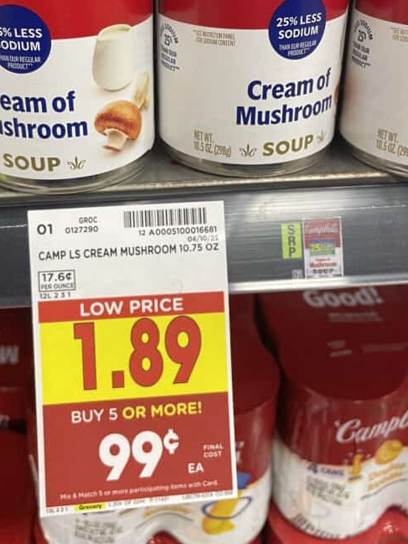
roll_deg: -0.3
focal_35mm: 41
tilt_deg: -28.0
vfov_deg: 44.7
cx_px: 164
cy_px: 160
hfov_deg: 35.0
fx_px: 644
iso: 160
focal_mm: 4.2
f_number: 1.6
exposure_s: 1/60
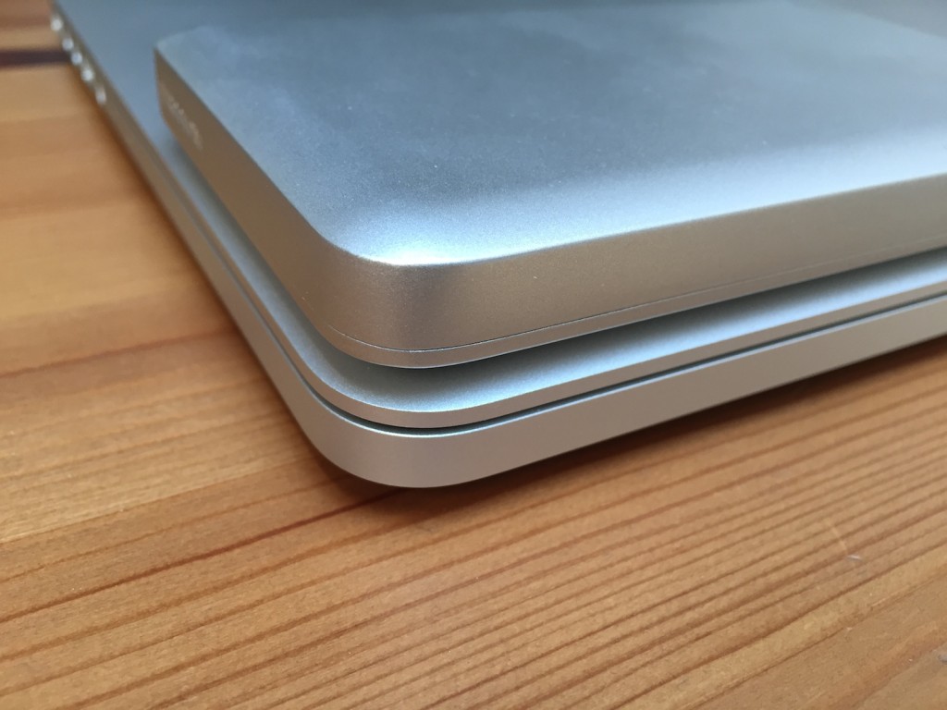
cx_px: 474
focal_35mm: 29
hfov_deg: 61.7
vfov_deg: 48.2
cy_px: 355
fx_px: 793
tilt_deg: -31.7
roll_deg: -5.1
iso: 40
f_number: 2.2
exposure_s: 1/33
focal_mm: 4.15
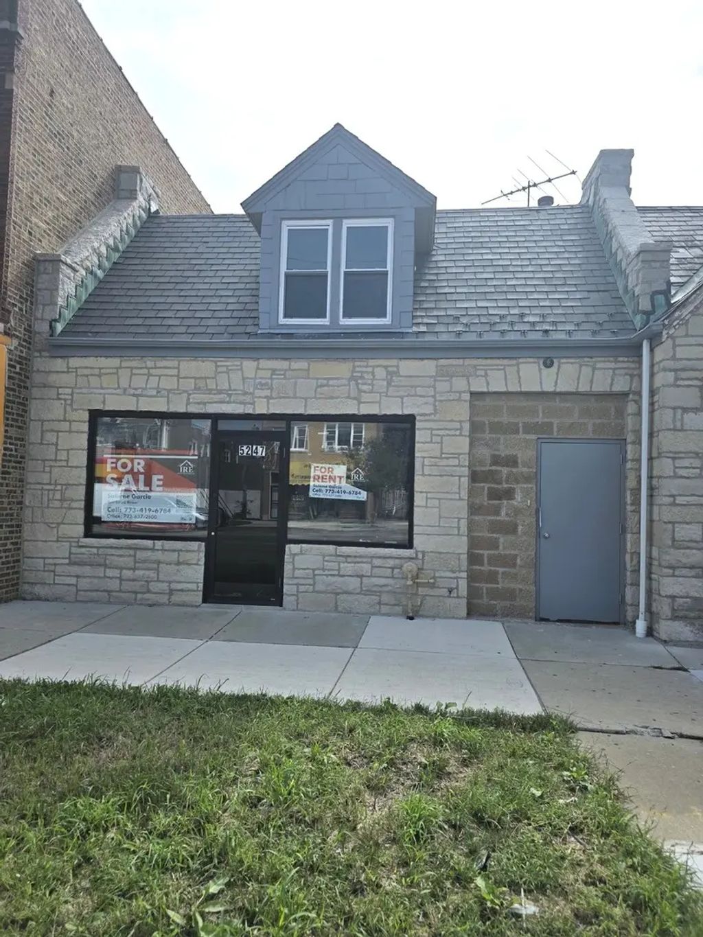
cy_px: 468
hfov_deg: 58.9
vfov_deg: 73.9
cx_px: 352
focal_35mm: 23
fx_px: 623
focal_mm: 6.3
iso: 32
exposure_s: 1/7944
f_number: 1.7
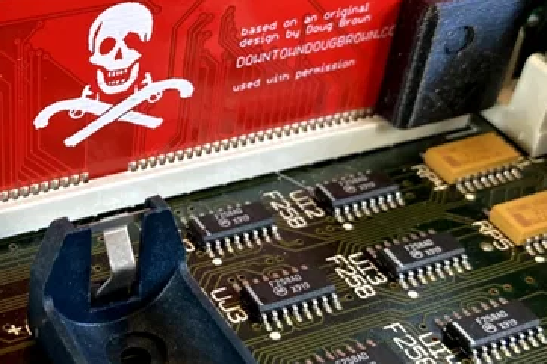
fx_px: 1018
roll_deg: -2.0
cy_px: 193
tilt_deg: -36.4
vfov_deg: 20.3
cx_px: 104
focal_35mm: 67
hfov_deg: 29.4
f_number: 1.8
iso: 100
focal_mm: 3.99
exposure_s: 1/60
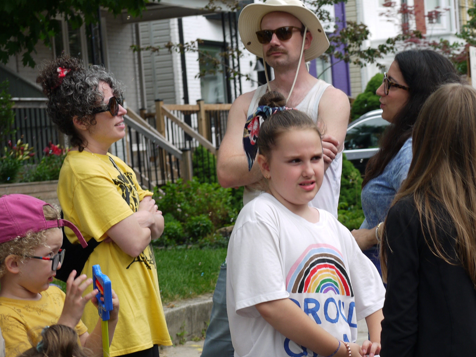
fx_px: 1416
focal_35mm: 103
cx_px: 255
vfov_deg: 14.3
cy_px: 259
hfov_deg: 19.1
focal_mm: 35
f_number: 4.5
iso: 100
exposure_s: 1/320
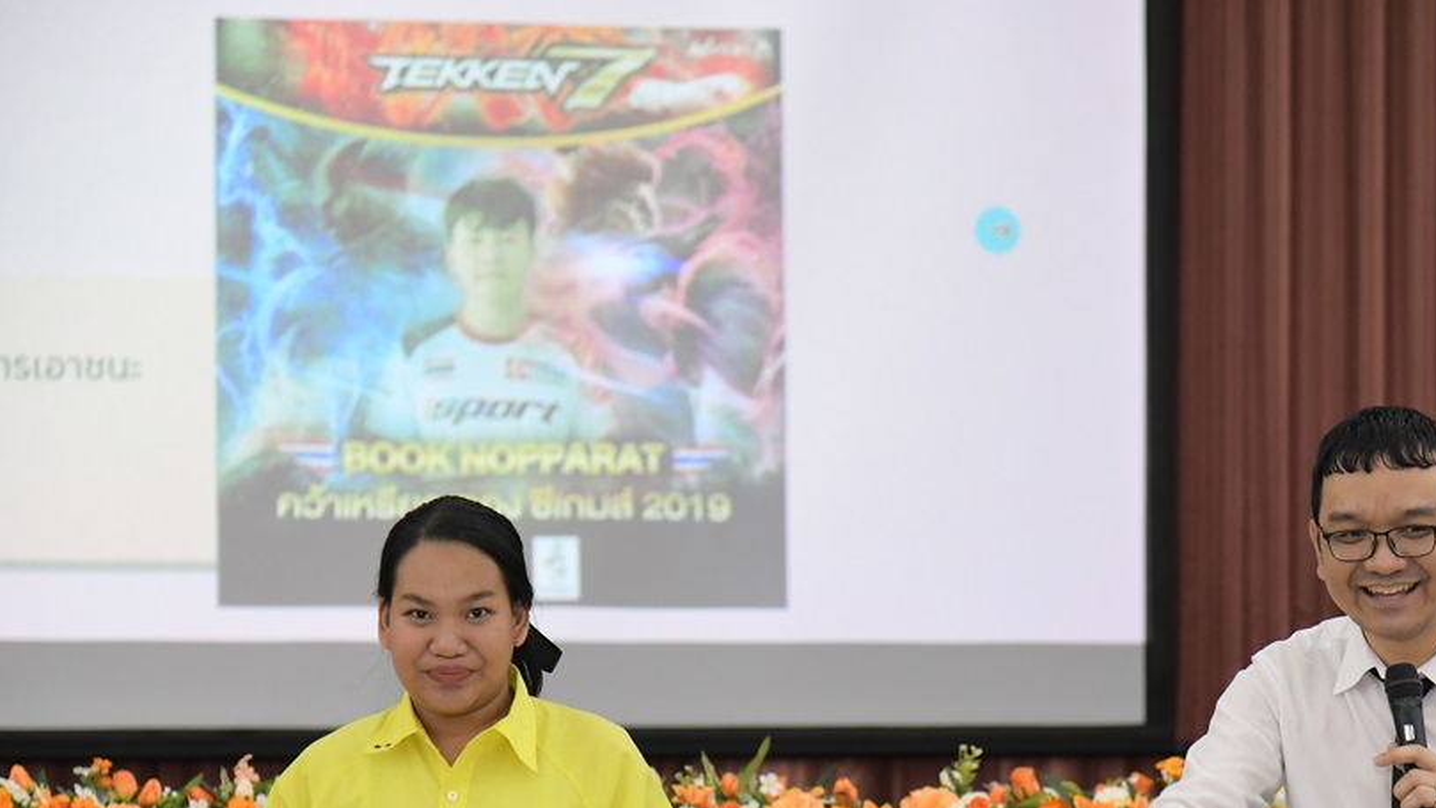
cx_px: 1006
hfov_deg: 15.0
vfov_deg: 8.5
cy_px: 652
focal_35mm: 143
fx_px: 5445
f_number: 4.5
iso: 1600
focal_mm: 92
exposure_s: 1/80
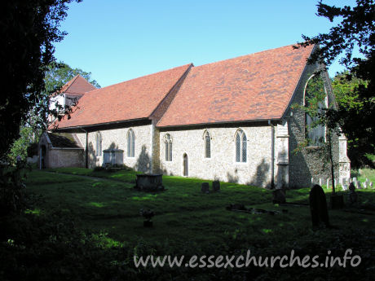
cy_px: 140
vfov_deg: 40.7
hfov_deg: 52.6
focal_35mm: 35
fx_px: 379
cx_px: 188
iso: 50
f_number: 5
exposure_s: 1/144
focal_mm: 8.9
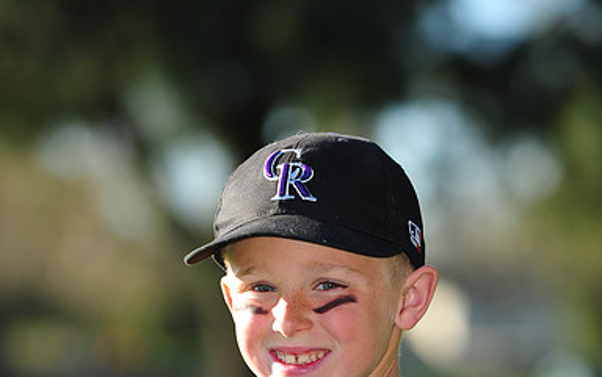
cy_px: 424
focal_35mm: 254
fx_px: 4167
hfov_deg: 8.3
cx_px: 301
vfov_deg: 5.2
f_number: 4.5
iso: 200
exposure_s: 1/640
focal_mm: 165
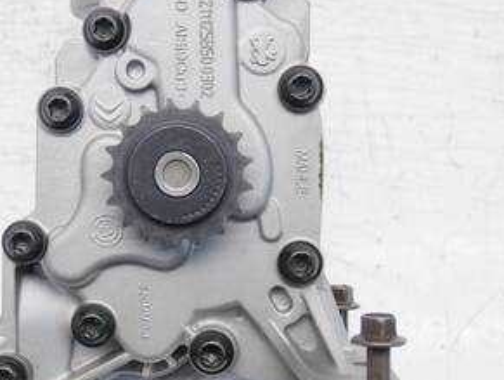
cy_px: 206
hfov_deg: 34.1
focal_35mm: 56
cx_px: 180
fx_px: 816
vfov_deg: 26.1
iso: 200
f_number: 4
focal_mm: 17
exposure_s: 1/60
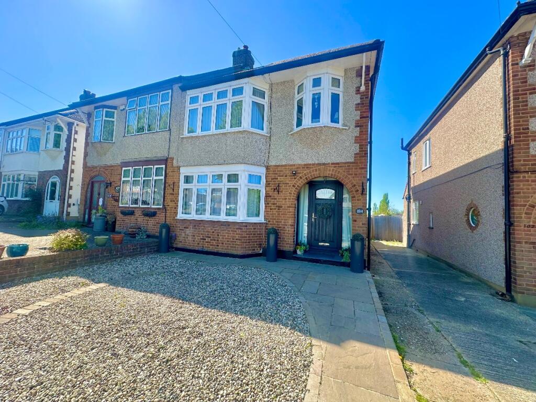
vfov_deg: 85.7
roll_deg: -2.5
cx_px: 268
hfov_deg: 102.1
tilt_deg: +3.2
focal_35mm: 14
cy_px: 201
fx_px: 217
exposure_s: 1/491
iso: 40
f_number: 2.2
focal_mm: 2.22
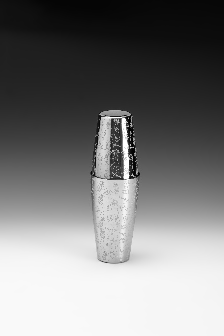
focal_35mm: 125
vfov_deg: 16.4
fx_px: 1167
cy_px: 168
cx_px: 112
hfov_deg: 11.0
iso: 64
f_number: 16
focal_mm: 125
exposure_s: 1/100
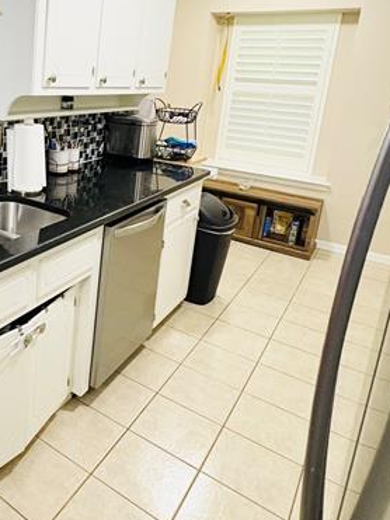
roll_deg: -1.9
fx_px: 436
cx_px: 17
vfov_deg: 60.1
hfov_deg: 42.8
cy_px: 171
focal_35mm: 29
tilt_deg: -12.2
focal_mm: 2.22
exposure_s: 1/60
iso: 400
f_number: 2.2
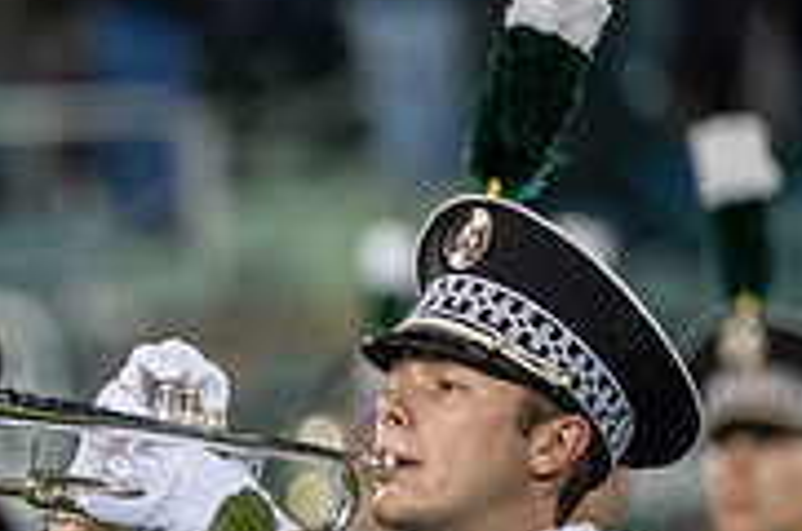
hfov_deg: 2.1
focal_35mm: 961
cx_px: -425
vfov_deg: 1.4
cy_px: 535
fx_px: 21371
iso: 1000
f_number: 2.8
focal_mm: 200
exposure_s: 1/500
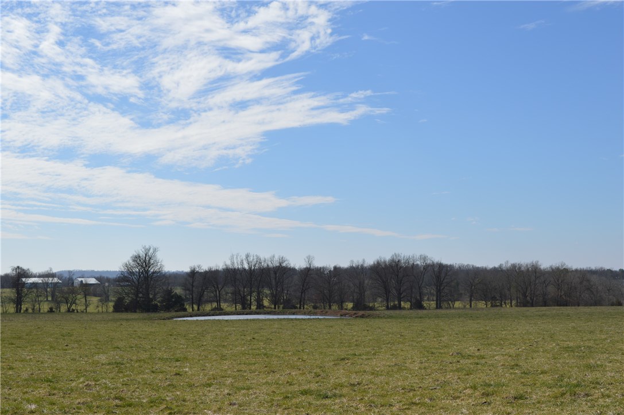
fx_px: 935
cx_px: 312
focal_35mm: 54
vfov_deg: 25.0
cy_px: 208
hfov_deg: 36.9
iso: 100
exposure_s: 1/320
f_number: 9
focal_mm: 36
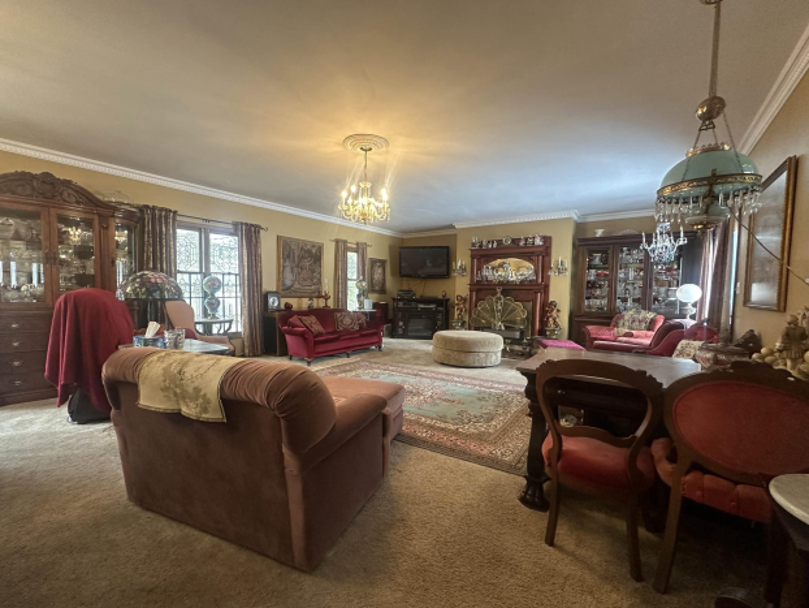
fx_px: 351
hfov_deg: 98.1
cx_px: 388
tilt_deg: -3.9
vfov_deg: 81.8
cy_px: 310
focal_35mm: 15
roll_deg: -1.8
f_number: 2.2
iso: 250
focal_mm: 2.22
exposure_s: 1/60
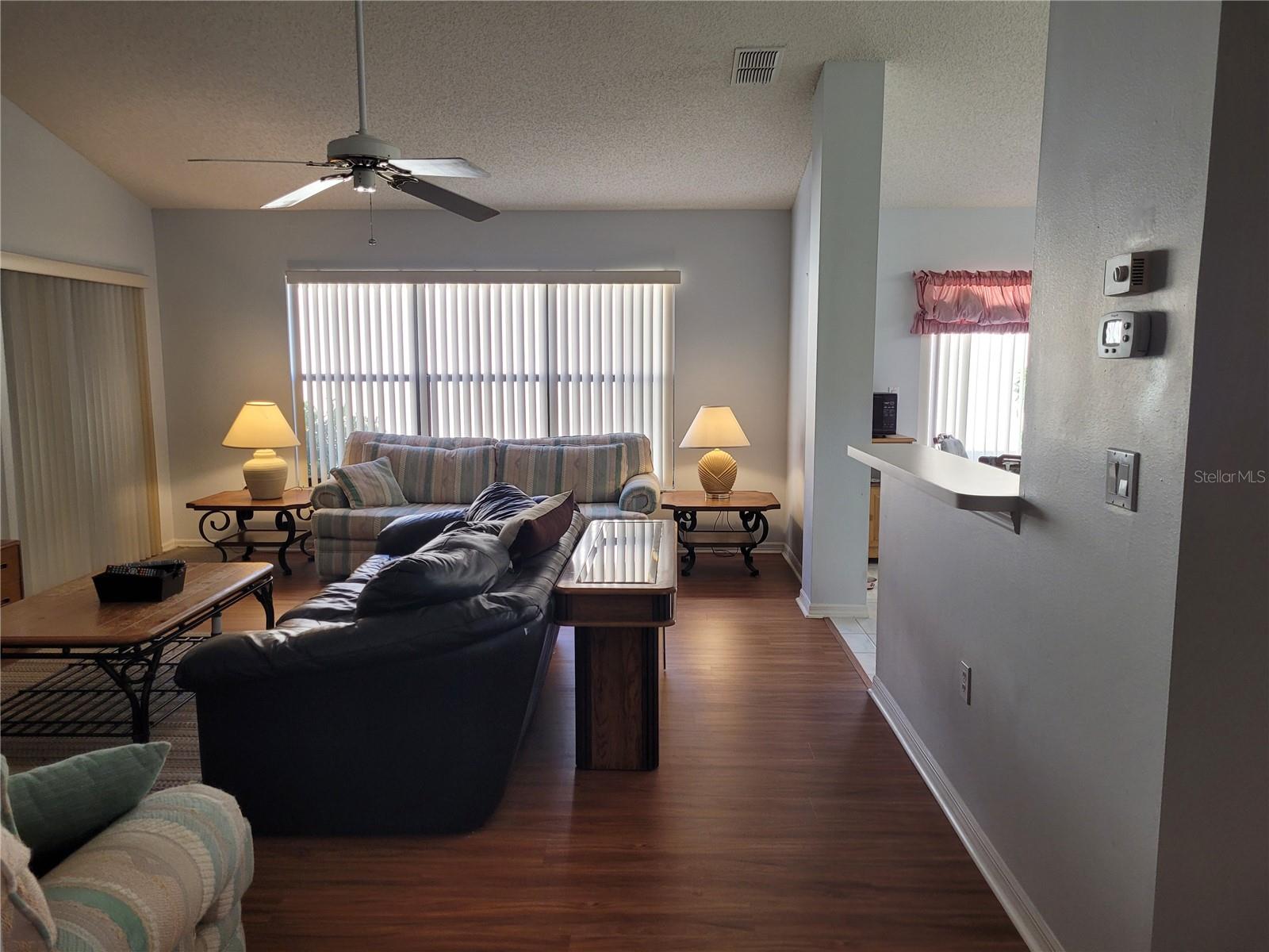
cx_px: 634
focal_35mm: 26
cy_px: 476
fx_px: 953
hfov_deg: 67.3
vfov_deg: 53.1
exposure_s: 1/120
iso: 125
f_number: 1.8
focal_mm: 5.4
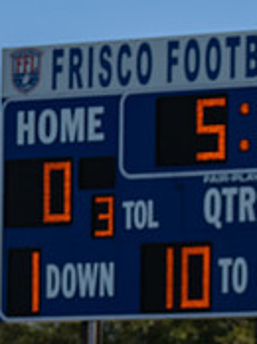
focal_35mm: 419
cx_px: 254
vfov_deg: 4.7
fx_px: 4158
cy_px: 469
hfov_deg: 3.5
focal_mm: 86
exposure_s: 1/2000
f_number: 2.8
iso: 100
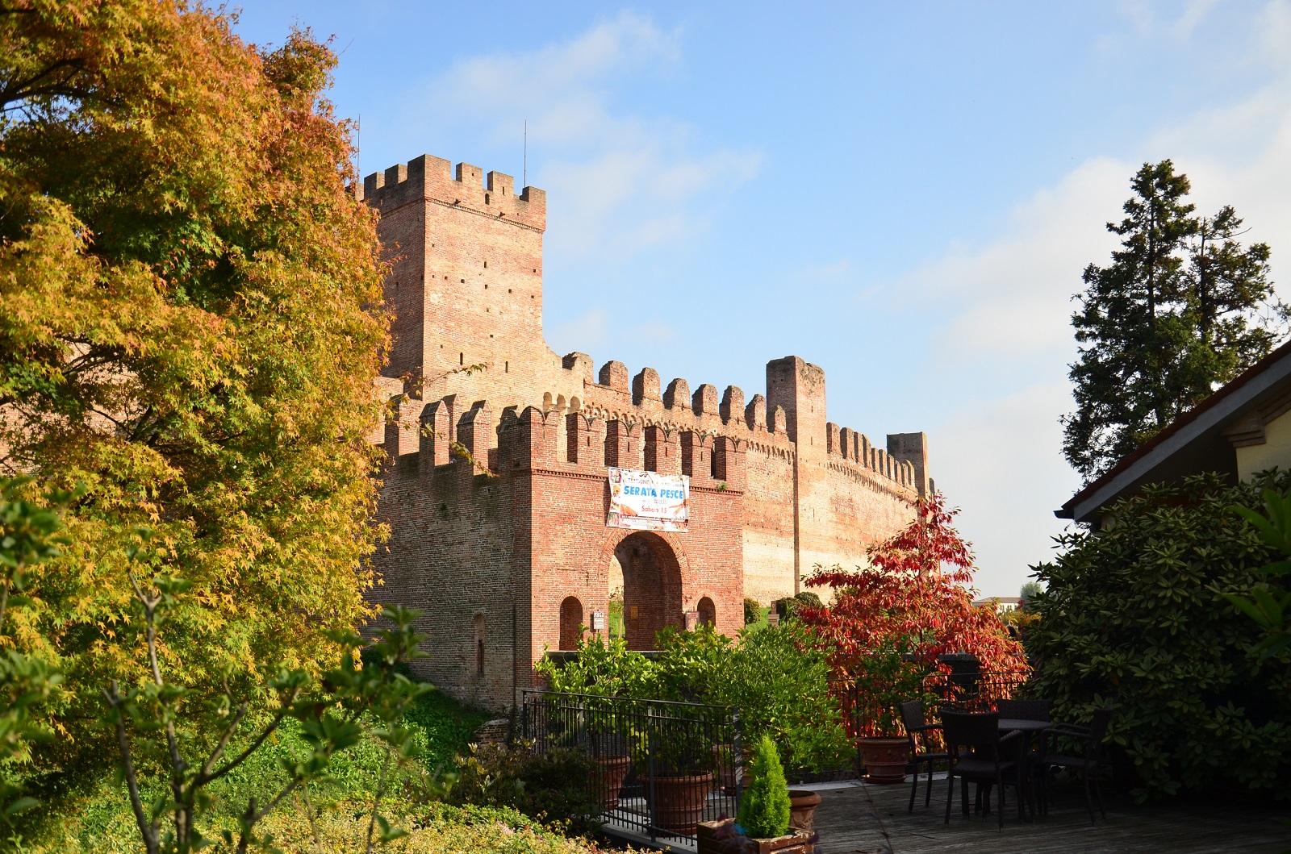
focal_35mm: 36
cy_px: 427
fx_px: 1288
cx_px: 646
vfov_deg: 36.7
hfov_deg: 53.2
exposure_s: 1/1600
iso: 320
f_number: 4
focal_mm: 24
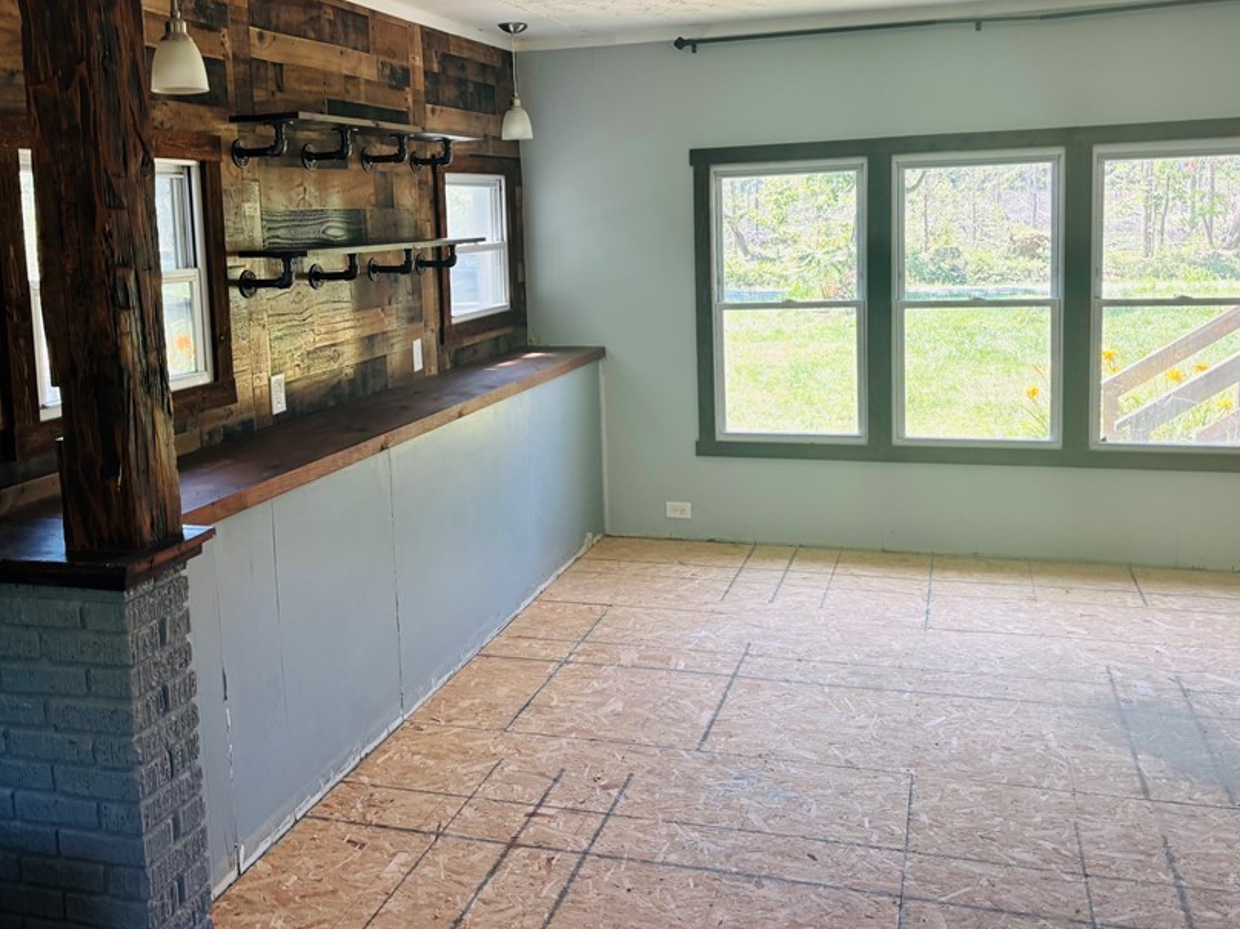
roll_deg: +2.8
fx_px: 1182
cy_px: 352
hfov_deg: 55.3
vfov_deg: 42.6
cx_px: 567
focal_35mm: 33
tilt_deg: -6.0
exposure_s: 1/121
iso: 80
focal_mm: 5.96
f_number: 1.6
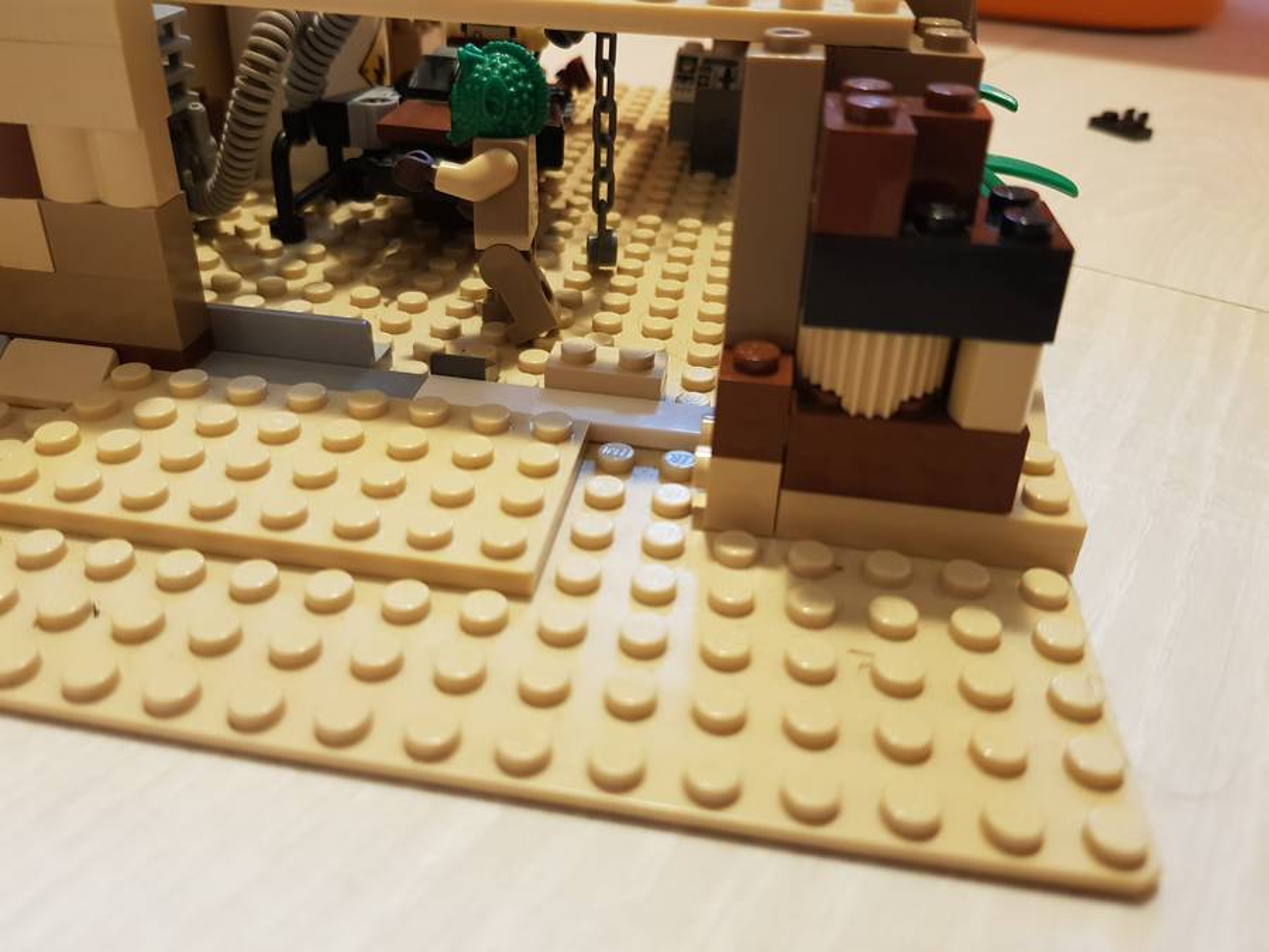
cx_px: 634
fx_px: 953
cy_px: 476
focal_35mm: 26
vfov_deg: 53.1
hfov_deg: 67.3
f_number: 1.7
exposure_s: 1/18
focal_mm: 4.2
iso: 200
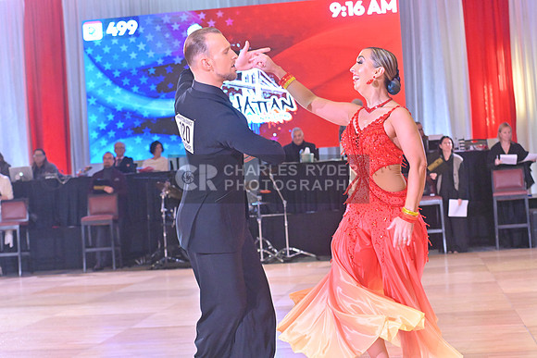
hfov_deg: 28.8
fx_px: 1044
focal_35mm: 70
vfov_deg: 19.5
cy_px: 179
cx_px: 268
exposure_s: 1/400
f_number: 5
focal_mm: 70
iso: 6400
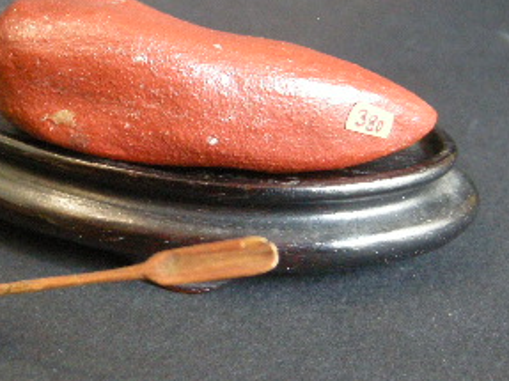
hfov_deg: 24.9
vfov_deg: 18.9
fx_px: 1146
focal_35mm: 78
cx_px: 154
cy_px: 195
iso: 400
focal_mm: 7.5
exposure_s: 1/10.4
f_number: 2.7
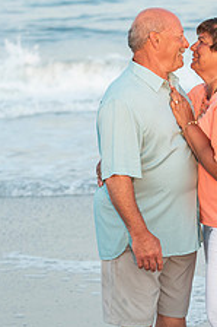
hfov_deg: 7.9
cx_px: 179
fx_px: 1567
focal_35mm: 173
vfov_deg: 11.9
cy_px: 159
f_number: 3.5
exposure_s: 1/1250
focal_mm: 86
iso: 800
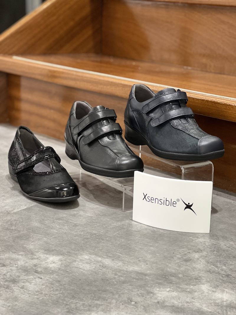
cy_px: 158
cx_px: 118
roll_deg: -1.9
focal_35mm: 77
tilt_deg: -13.7
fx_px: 700
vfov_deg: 25.3
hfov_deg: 19.1
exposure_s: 1/20
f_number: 2.8
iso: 400
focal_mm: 9
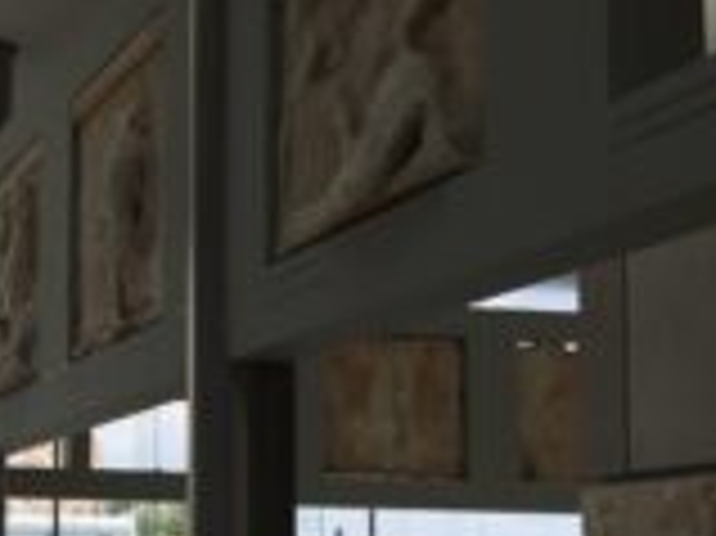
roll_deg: -1.4
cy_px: 491
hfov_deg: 24.2
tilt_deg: +2.7
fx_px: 1509
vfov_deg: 19.7
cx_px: -149
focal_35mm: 73
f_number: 2.2
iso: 32
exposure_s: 1/1041
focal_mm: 4.15
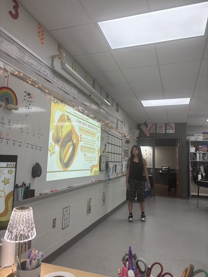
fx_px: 208
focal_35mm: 26
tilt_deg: +6.9
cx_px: 104
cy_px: 138
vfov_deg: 67.3
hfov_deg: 53.1
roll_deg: -1.9
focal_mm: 5.96
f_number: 1.6
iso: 50
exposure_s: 1/120
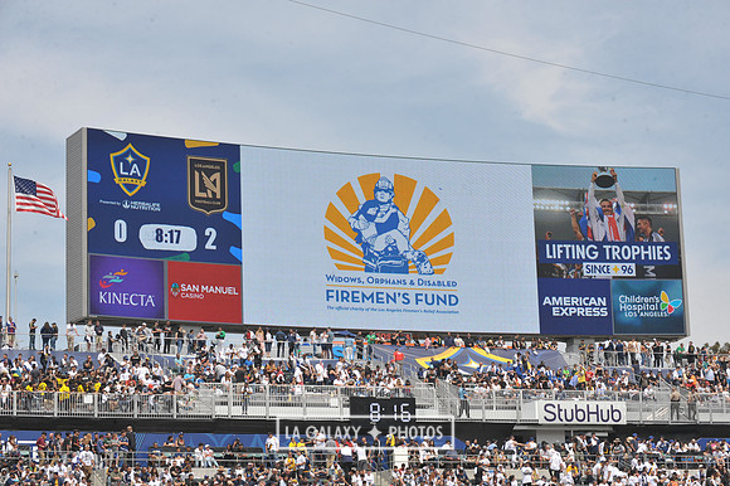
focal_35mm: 95
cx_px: 365
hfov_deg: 21.5
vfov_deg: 14.4
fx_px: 1925
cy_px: 243
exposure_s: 1/500
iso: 320
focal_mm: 95
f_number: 11
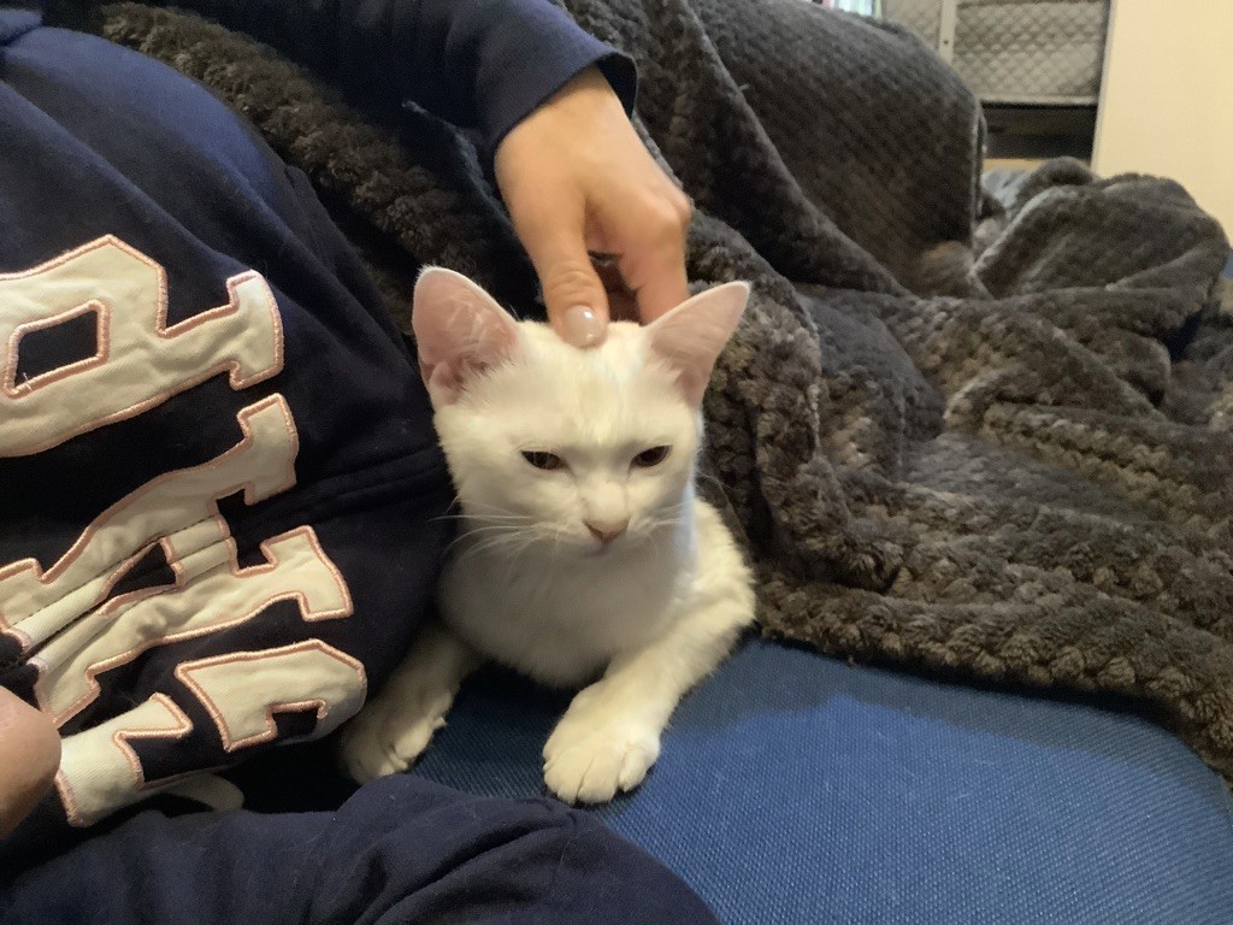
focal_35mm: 31
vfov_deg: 45.4
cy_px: 462
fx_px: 1104
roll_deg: +1.8
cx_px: 616
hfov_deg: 58.4
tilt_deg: -25.8
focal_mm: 3.3
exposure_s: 1/24
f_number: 2.4
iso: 640
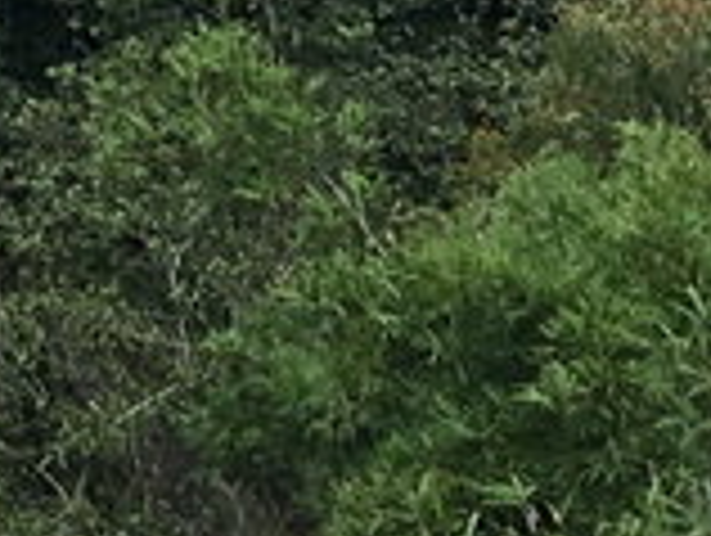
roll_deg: -2.1
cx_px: -896
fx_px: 4526
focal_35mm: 220
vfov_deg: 6.1
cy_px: -1185
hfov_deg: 8.4
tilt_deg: -7.0
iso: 25
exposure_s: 1/874
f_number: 2.2
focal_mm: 4.15
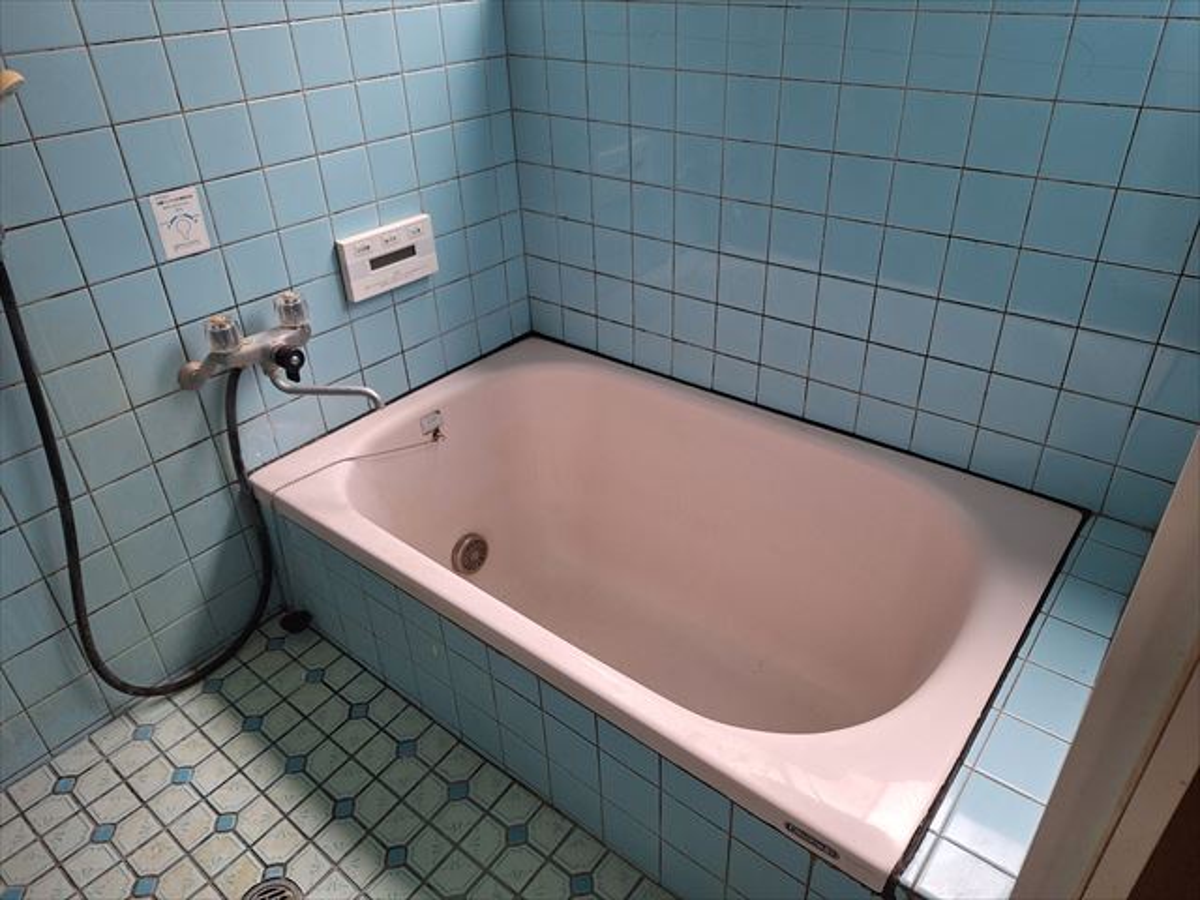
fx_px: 797
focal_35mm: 23
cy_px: 450
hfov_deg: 73.9
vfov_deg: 58.9
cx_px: 600
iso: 200
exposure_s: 1/40
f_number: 1.8
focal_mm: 5.54
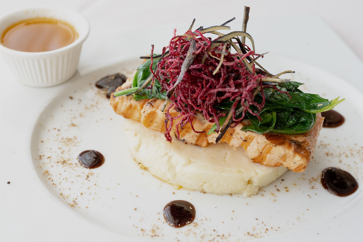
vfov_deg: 26.0
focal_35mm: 52
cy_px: 121
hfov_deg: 38.2
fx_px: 524
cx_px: 182
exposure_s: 1/125
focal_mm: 35
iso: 800
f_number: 4.5
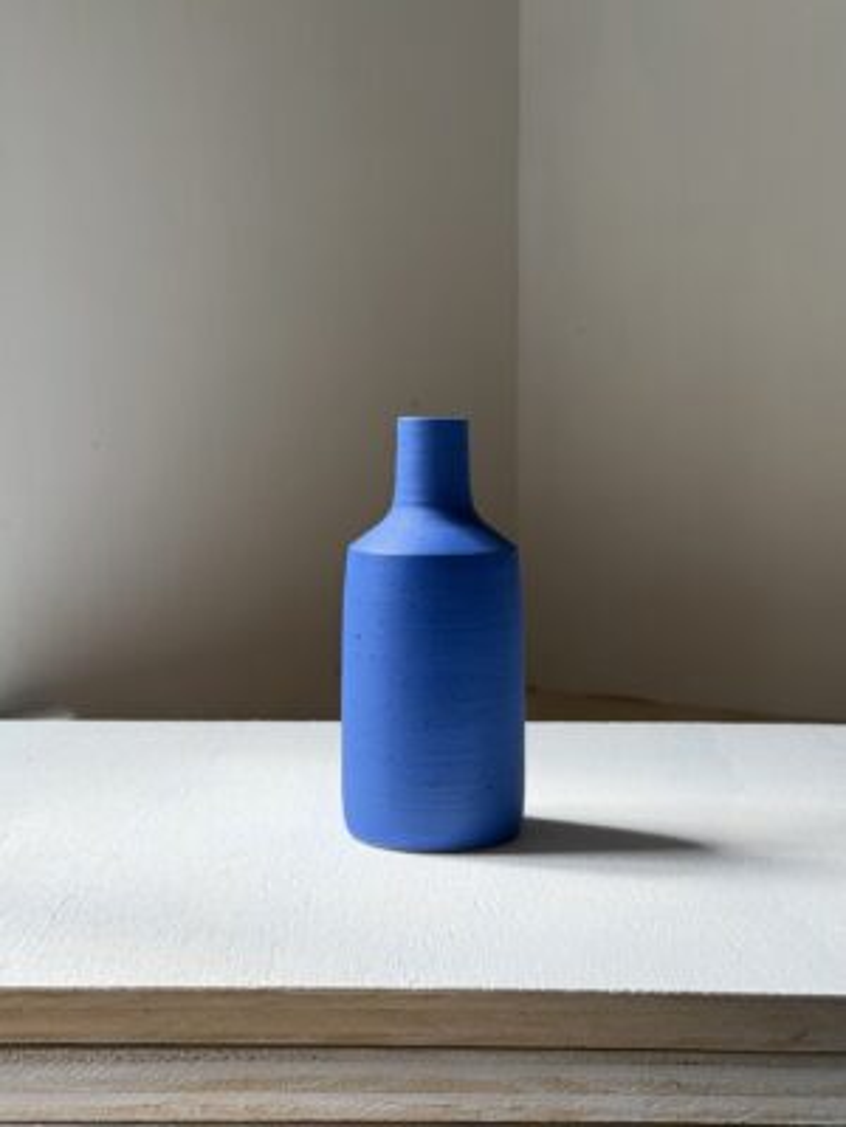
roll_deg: -0.3
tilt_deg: -6.0
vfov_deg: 39.7
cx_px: 423
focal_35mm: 48
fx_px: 1564
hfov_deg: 30.3
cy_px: 564
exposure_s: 1/234
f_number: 1.78
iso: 64
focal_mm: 6.76
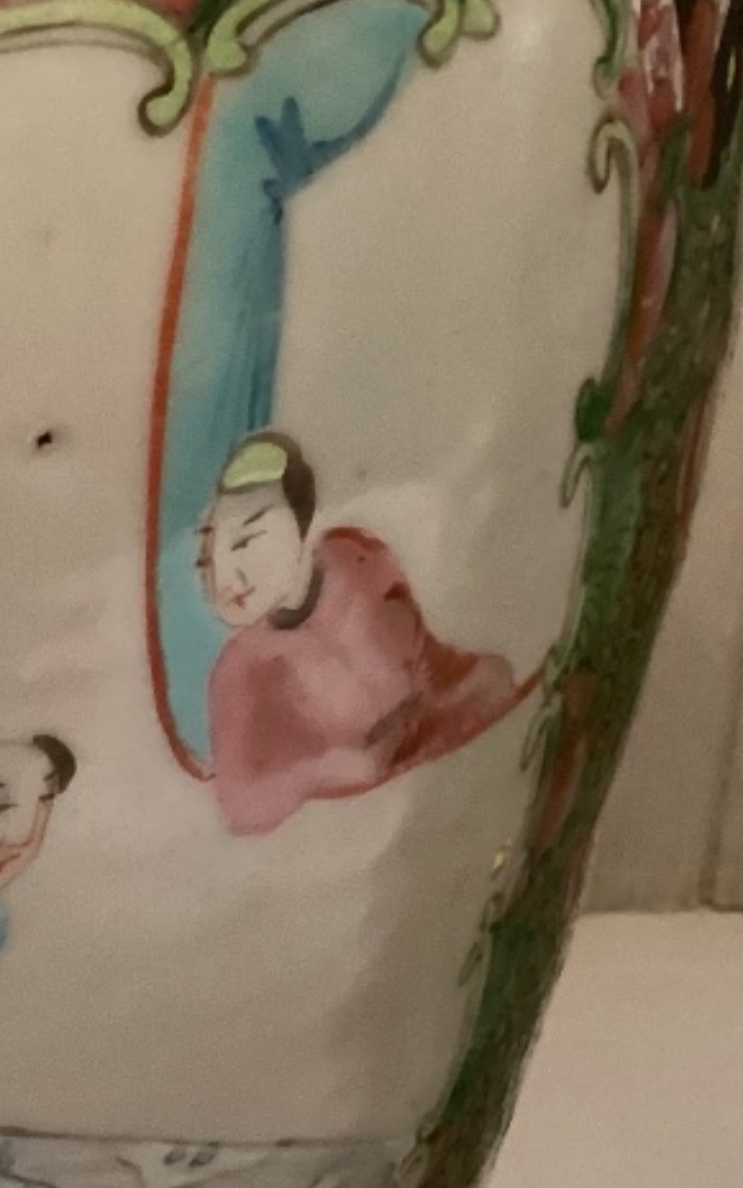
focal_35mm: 85
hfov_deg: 13.7
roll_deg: -1.7
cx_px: -592
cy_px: 525
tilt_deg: -27.9
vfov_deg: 24.3
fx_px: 2754
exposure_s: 1/60
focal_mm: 3.3
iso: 320
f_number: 2.4
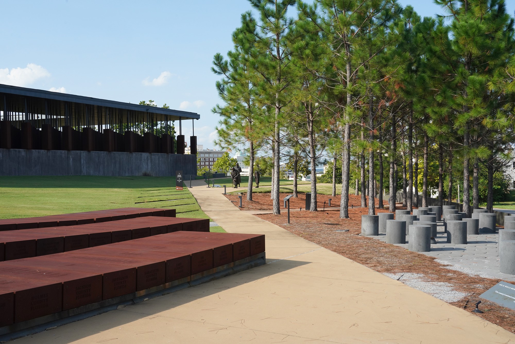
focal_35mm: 42
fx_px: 601
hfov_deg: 46.4
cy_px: 172
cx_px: 258
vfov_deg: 31.9
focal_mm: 42
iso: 800
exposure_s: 1/100
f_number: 16
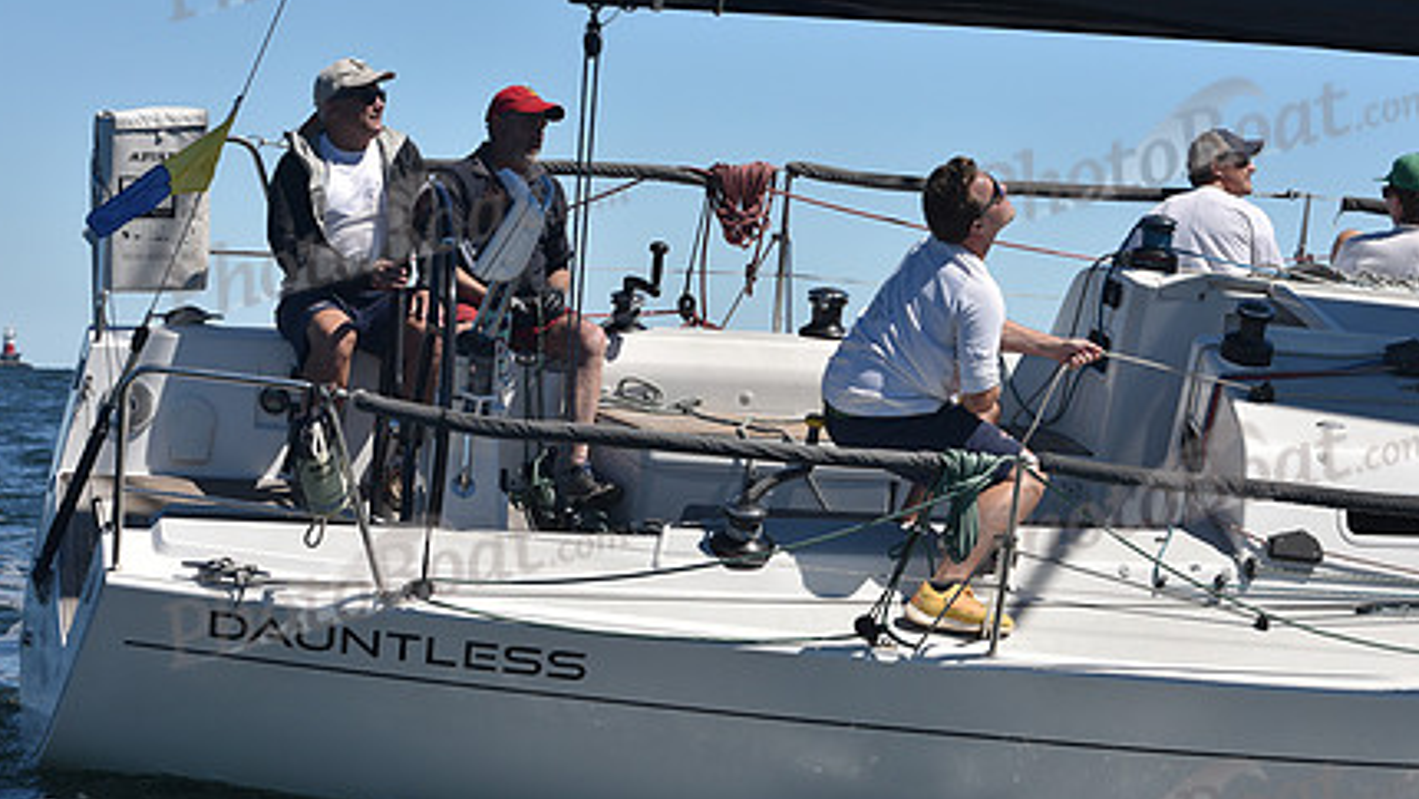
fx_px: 3989
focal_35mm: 106
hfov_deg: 20.2
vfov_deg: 11.4
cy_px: 365
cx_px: 802
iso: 200
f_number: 6.3
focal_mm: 75
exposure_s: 1/800
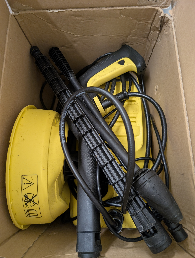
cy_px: 129
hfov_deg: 56.9
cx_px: 98
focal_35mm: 24
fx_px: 180
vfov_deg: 71.5
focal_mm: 6.9
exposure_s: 1/96.3
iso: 574
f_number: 1.68
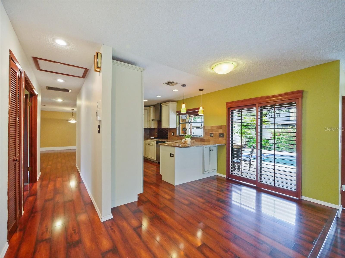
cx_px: 172
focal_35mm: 14
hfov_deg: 102.1
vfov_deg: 85.6
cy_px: 129
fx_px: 139
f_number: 4
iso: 3200
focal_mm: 7
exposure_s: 1/60
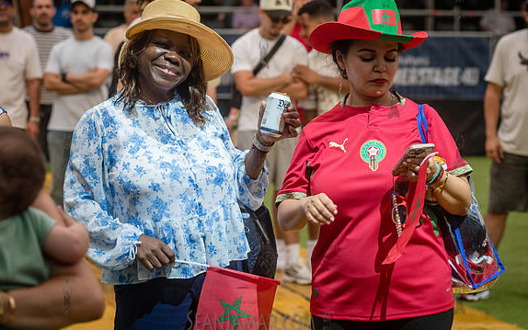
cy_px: 137
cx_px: 325
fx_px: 1727
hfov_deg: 17.4
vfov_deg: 10.9
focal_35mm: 120
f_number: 4
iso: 1000
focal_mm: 92
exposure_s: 1/400
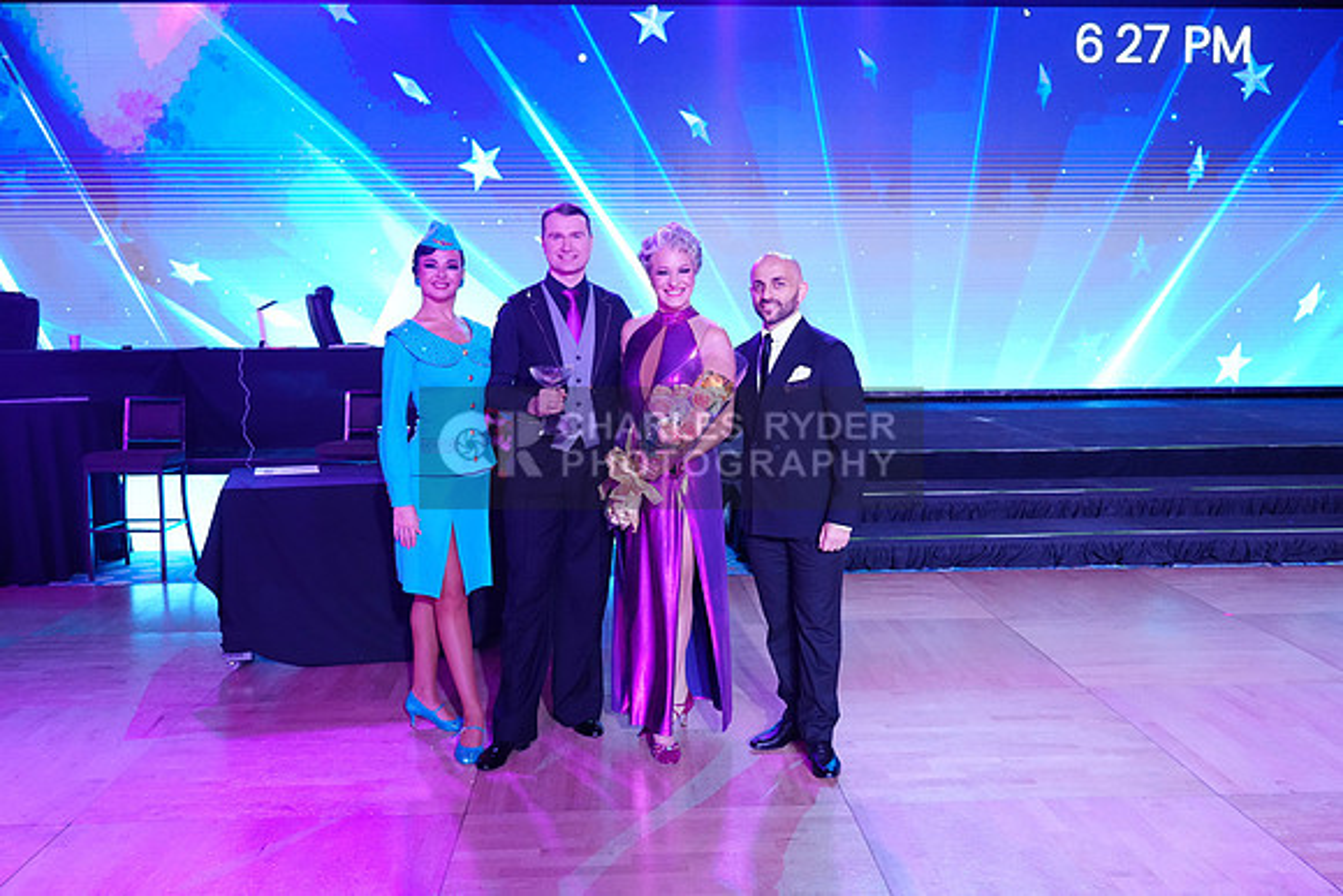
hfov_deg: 57.2
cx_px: 672
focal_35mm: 33
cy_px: 448
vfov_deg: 40.0
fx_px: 1231
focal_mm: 33
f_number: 4
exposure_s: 1/500
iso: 3200
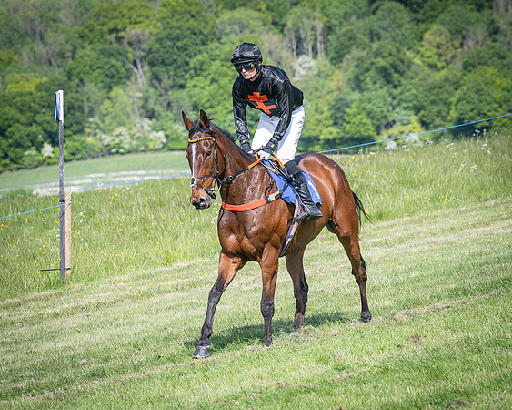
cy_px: 257
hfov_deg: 8.0
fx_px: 3683
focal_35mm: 243
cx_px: 196
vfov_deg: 6.4
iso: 400
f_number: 4
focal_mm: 115
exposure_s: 1/3200
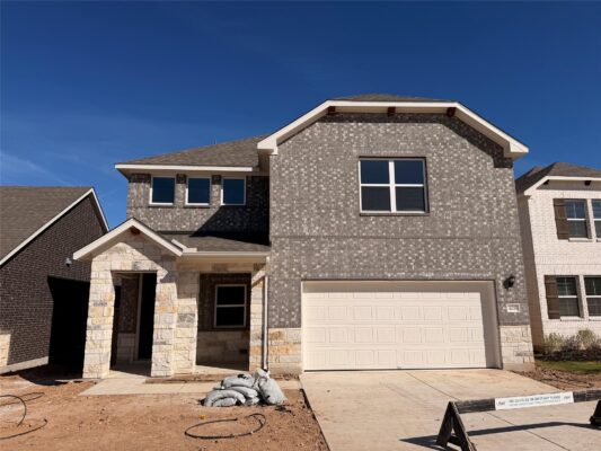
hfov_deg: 71.6
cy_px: 226
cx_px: 300
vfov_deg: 56.8
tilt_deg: +11.4
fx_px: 417
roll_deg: +0.4
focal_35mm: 24
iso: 80
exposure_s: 1/11905
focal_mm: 6.76
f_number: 1.78
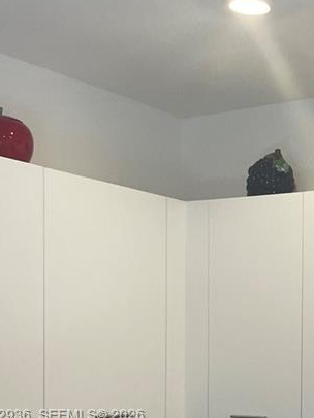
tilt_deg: -4.2
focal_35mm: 77
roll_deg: -0.1
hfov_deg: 17.8
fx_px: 931
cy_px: 416
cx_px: 417
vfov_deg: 24.2
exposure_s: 1/120
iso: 100
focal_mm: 4.2
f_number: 1.6
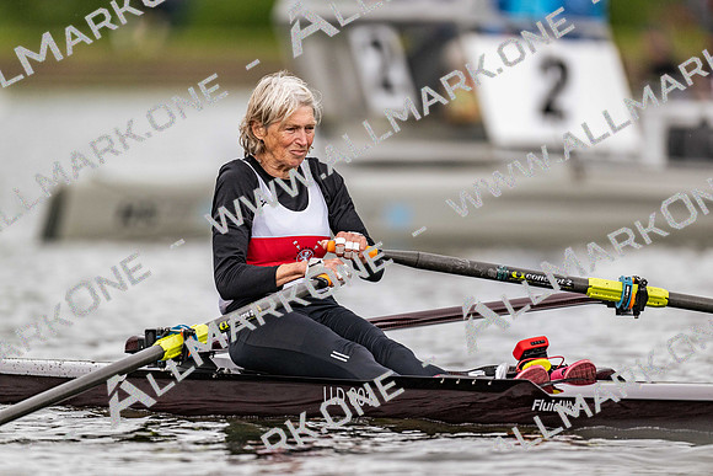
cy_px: 238
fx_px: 11886
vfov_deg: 2.3
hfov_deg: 3.4
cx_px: 356
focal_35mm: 600
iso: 720
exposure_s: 1/2500
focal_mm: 600
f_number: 4
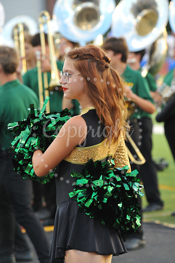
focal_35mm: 170
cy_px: 132
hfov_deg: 8.1
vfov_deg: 12.1
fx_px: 1241
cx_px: 88
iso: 1000
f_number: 6.3
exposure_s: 1/100
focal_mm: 170
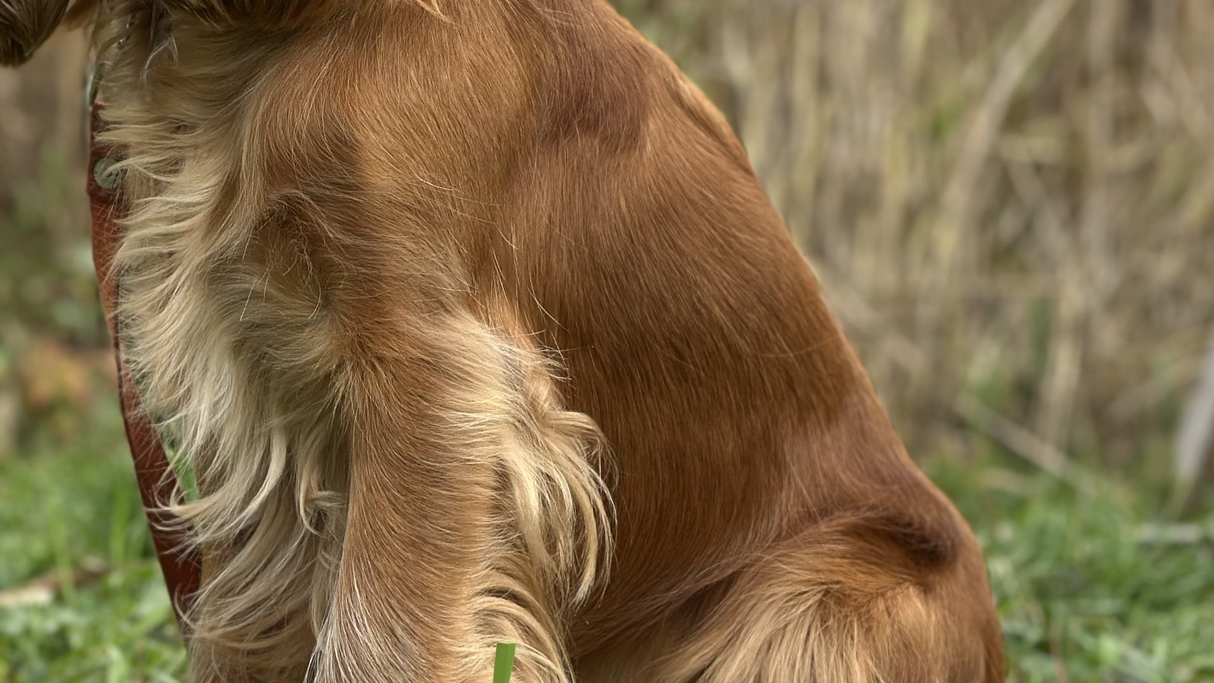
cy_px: -71
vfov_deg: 11.5
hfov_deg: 20.5
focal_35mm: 104
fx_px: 3348
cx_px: 384
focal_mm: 6.86
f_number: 1.78
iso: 80
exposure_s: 1/894
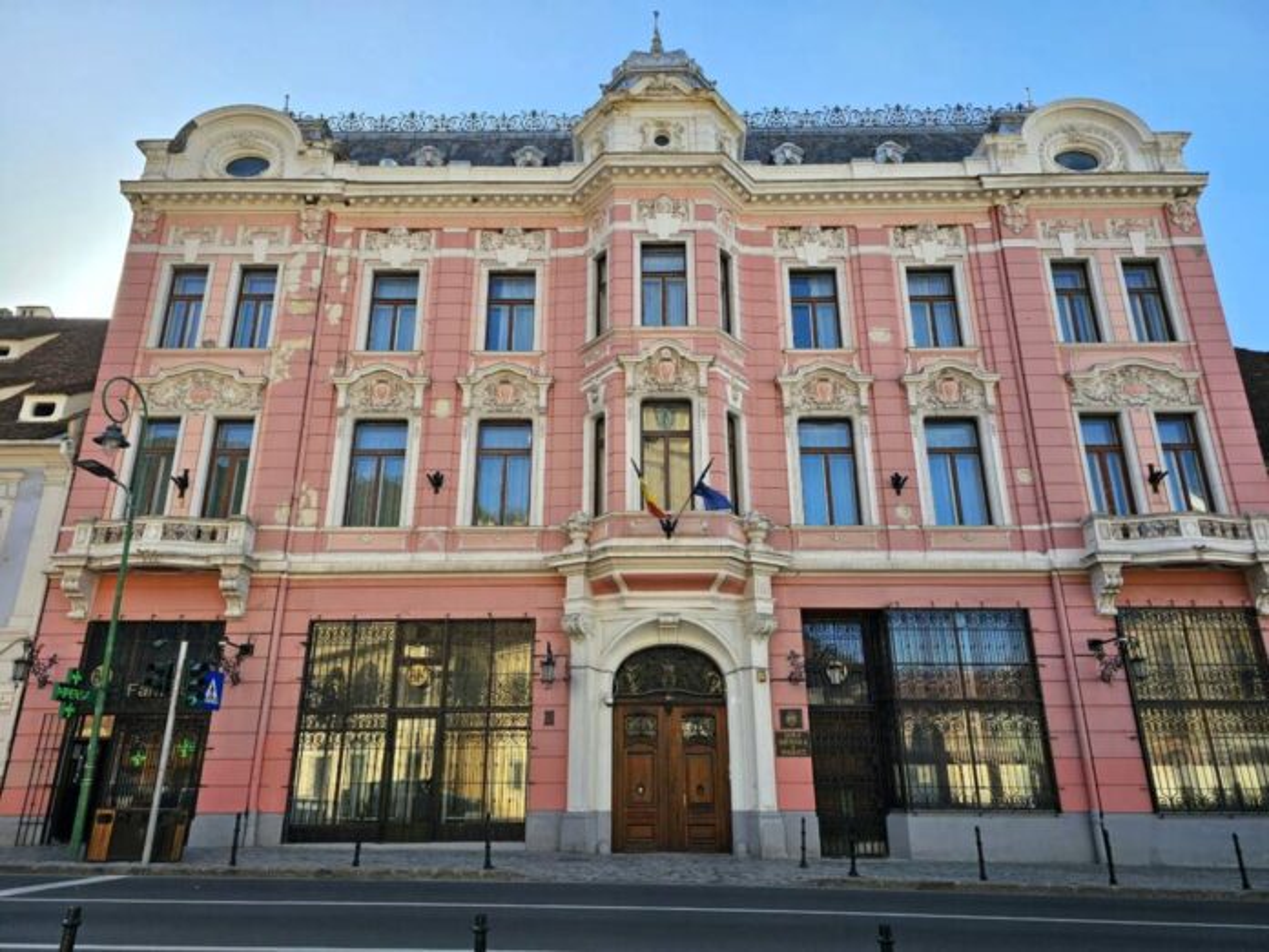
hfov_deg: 73.9
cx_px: 634
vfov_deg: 58.9
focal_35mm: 23
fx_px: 843
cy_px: 476
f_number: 1.7
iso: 10
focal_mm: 6.3
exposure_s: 1/417
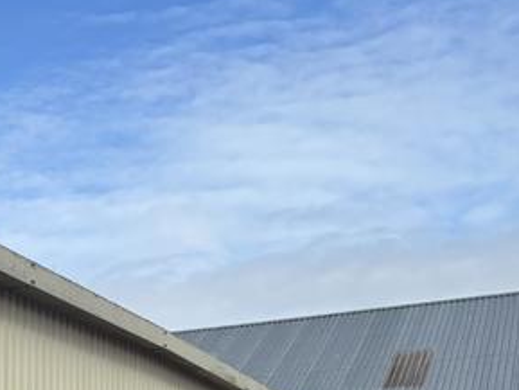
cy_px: 613
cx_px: -393
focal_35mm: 92
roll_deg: +0.4
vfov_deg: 14.8
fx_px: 1380
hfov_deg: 17.6
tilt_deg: -0.6
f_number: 1.6
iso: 50
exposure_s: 1/3021
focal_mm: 5.96
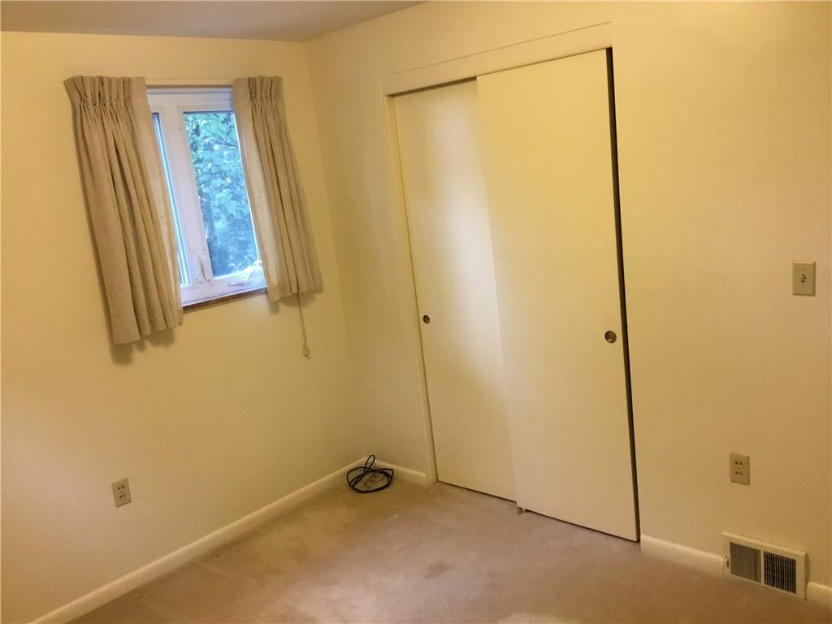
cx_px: 416
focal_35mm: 31
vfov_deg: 45.4
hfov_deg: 58.4
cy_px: 312
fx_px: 745
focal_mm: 3.3
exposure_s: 1/30
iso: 80
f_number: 2.4
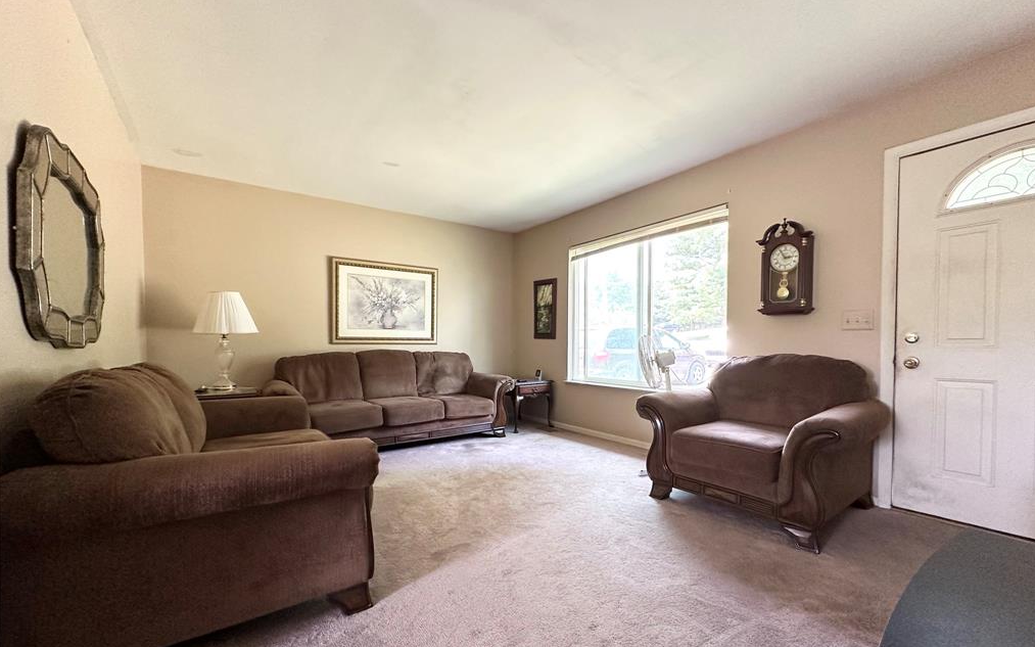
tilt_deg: -1.9
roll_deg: -0.3
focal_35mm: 15
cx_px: 517
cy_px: 356
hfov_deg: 101.5
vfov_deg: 74.6
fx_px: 423
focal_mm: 2.22
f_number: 2.2
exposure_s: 1/99
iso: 320
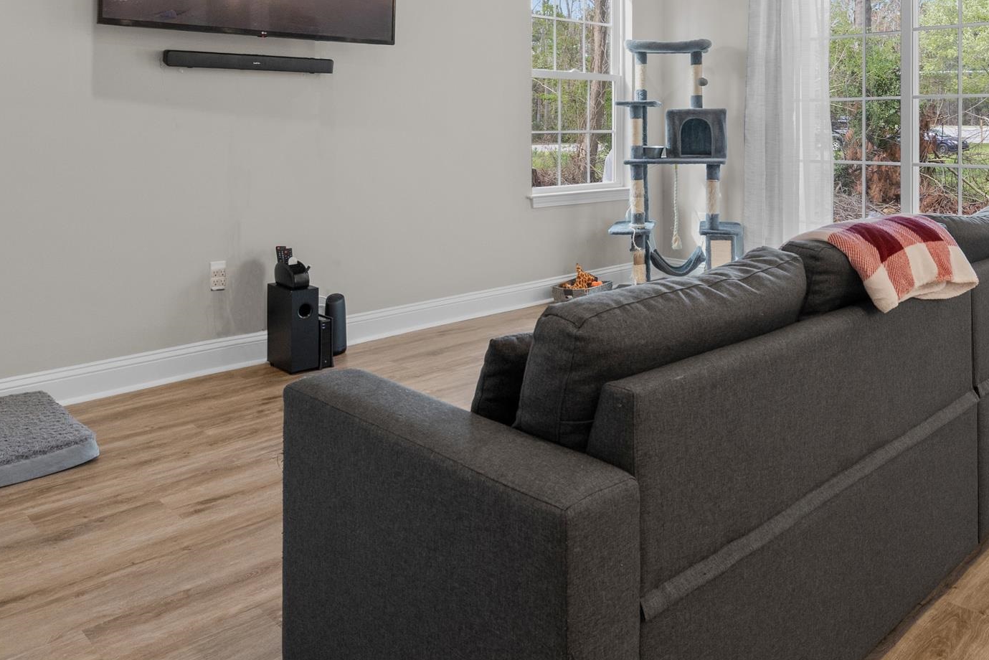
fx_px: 797
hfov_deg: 63.1
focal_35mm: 29
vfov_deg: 42.8
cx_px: 592
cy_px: 127
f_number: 8
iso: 640
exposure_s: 1/15
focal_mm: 16
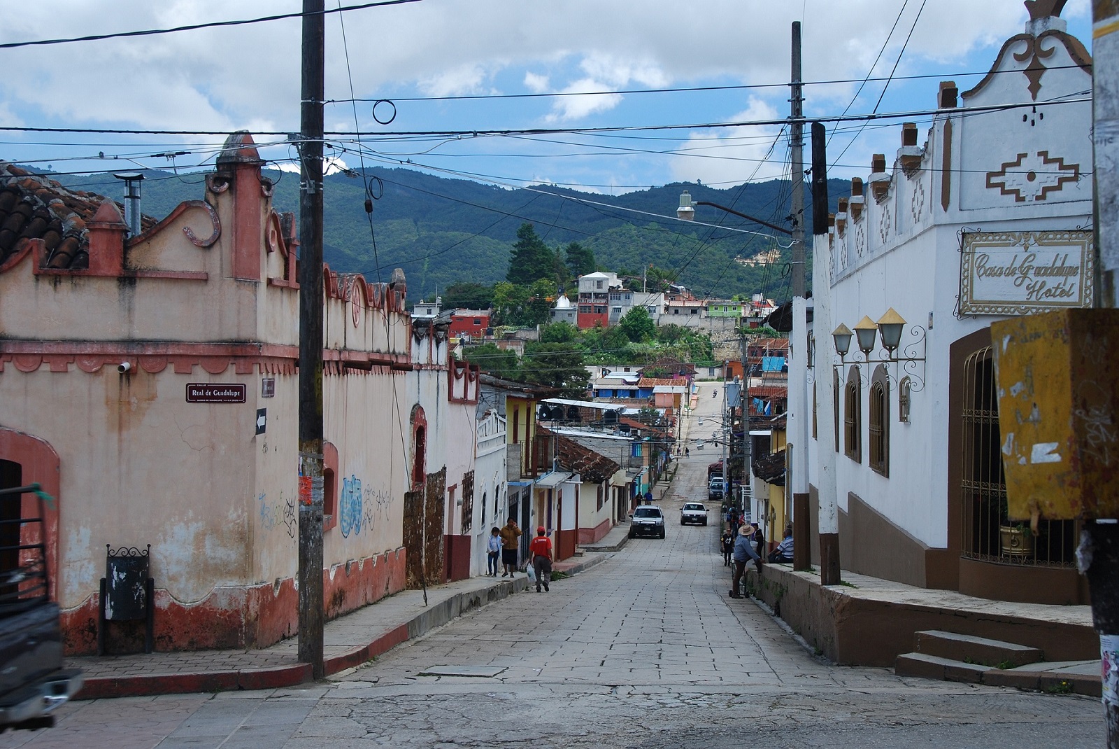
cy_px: 374
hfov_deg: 36.8
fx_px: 1680
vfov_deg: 25.1
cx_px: 560
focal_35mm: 54
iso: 200
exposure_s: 1/125
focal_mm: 36
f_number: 9
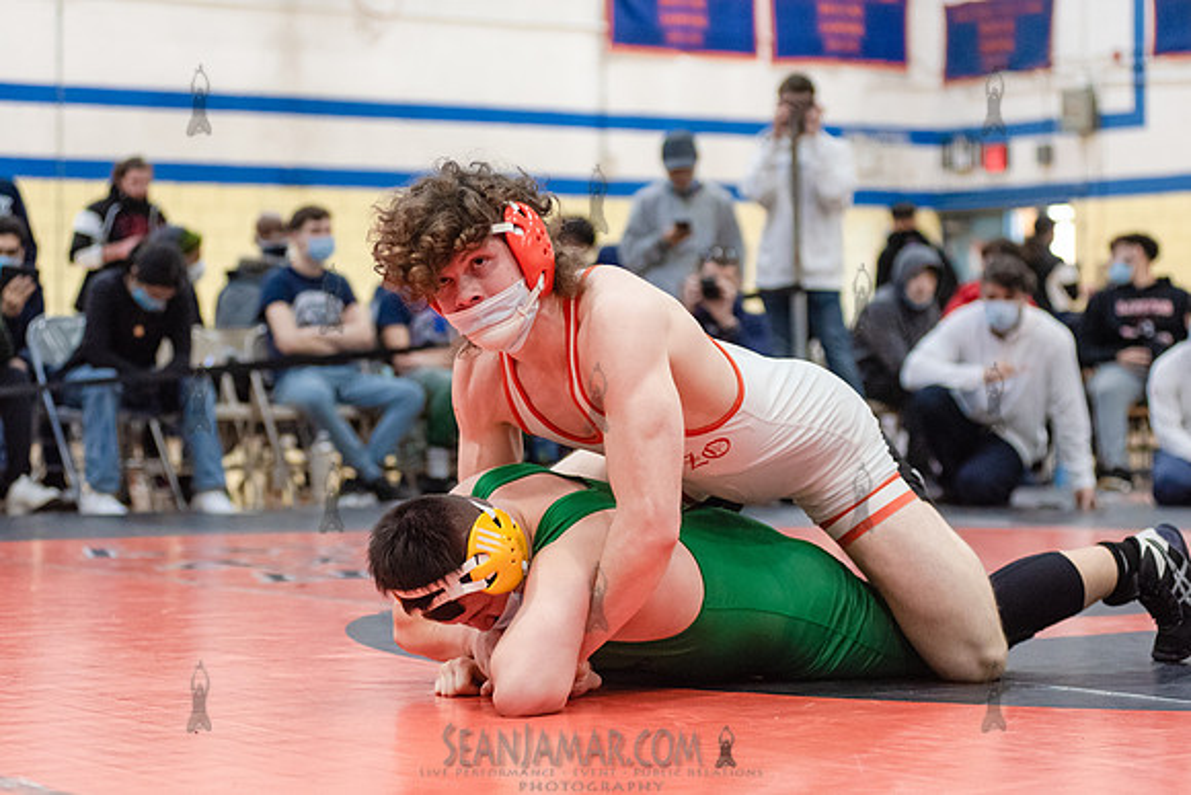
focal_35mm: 89
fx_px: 2940
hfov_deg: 22.9
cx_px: 558
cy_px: 400
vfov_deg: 15.4
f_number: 3.5
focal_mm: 80
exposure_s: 1/400
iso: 4000
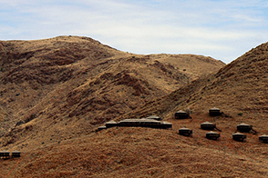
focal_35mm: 254
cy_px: 49
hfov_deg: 8.1
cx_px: 176
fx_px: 1891
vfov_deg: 5.4
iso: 100
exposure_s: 1/250
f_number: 13
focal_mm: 70
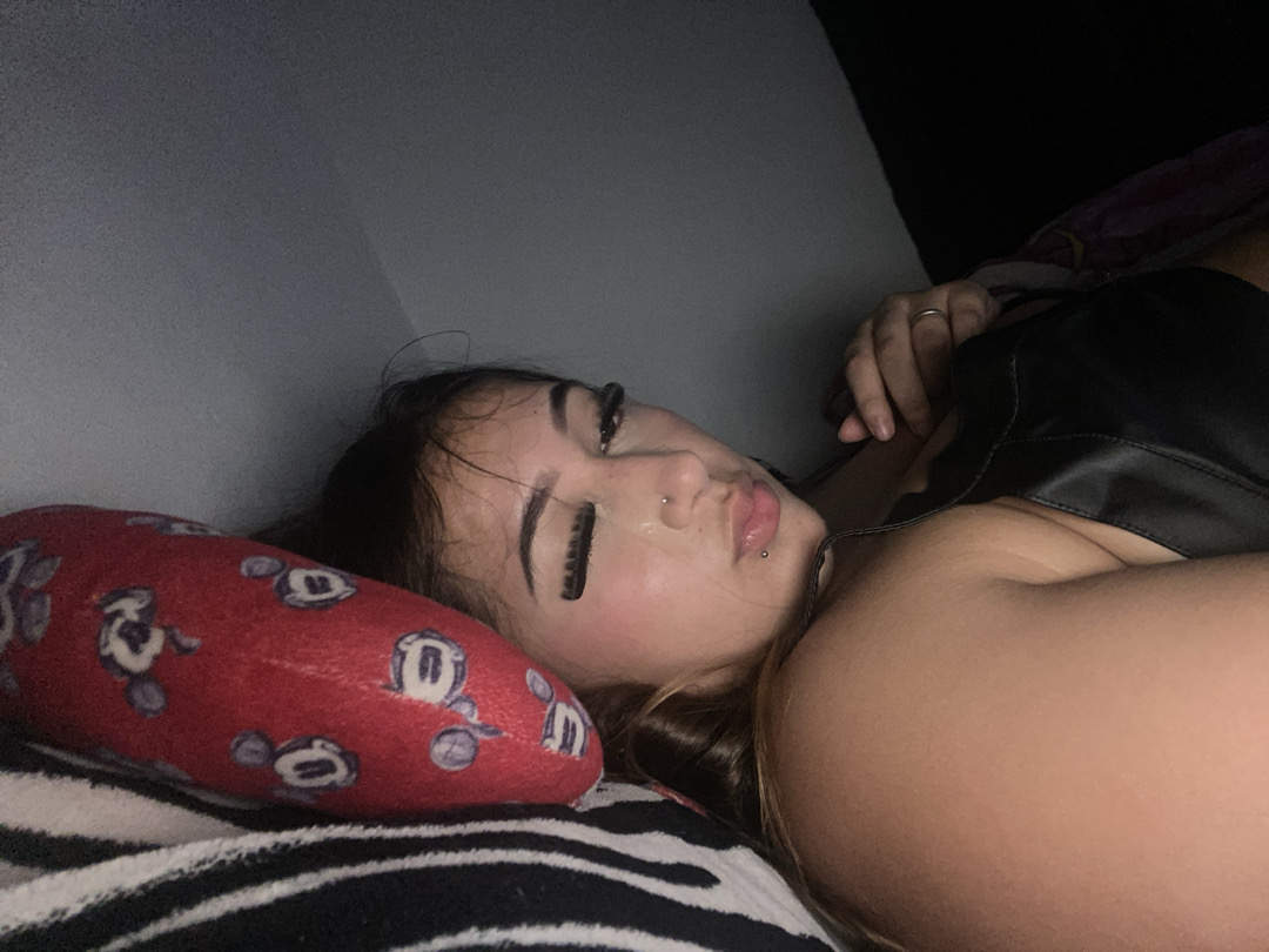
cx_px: 634
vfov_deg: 58.9
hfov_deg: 73.9
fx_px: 843
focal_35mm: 23
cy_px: 476
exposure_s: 1/16
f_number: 2.2
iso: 250
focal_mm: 2.71
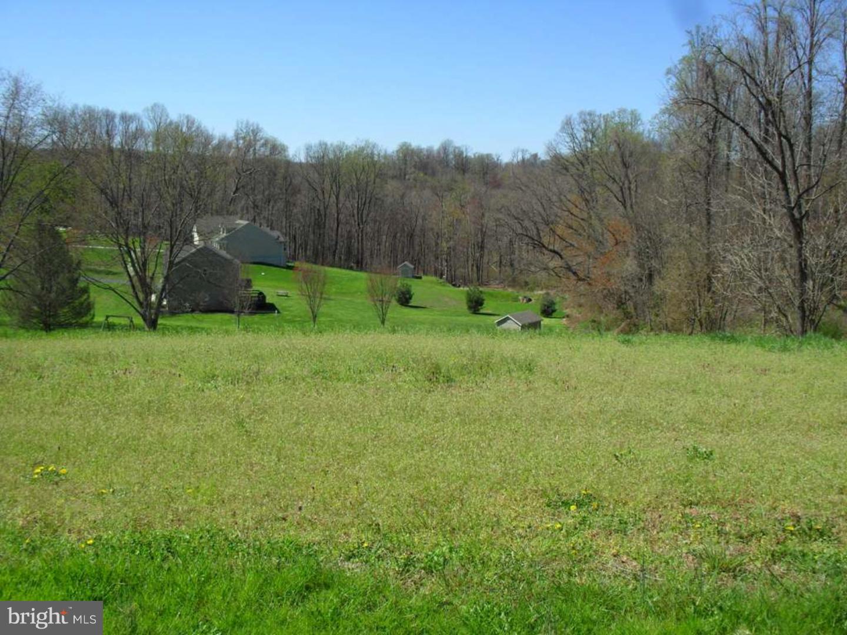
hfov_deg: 52.6
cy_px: 318
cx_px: 424
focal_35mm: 35
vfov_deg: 40.7
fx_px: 856
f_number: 8.4
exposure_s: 1/180
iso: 100
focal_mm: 6.3
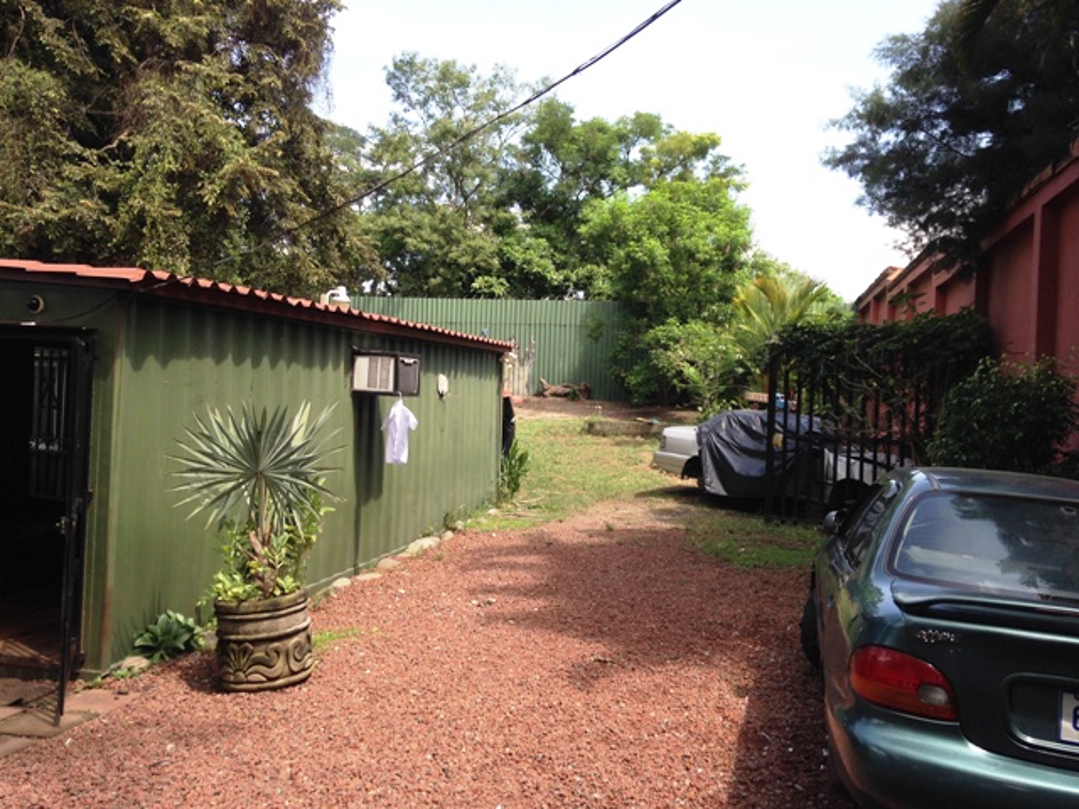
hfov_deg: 55.4
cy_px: 404
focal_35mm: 33
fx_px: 1029
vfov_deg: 42.9
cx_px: 540
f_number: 2.4
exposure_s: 1/433
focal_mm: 4.12
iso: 50
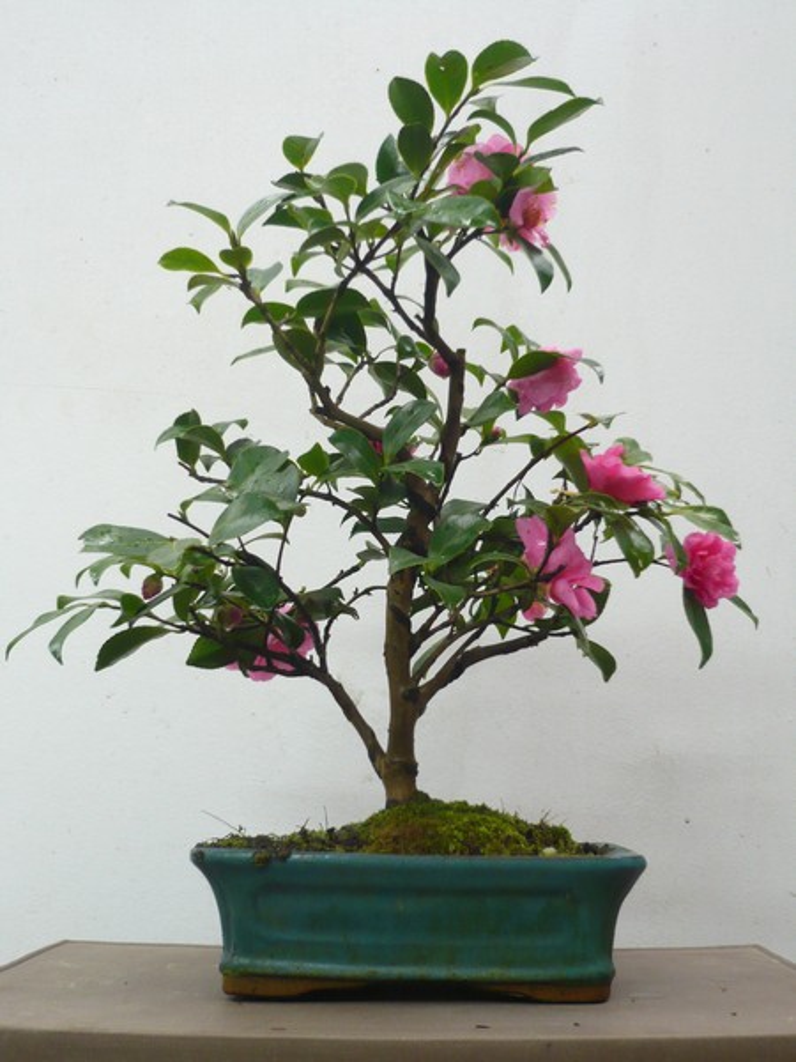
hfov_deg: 33.6
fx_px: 1318
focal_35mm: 43
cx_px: 398
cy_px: 531
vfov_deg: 43.9
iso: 200
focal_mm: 7
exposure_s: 1/13
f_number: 3.4
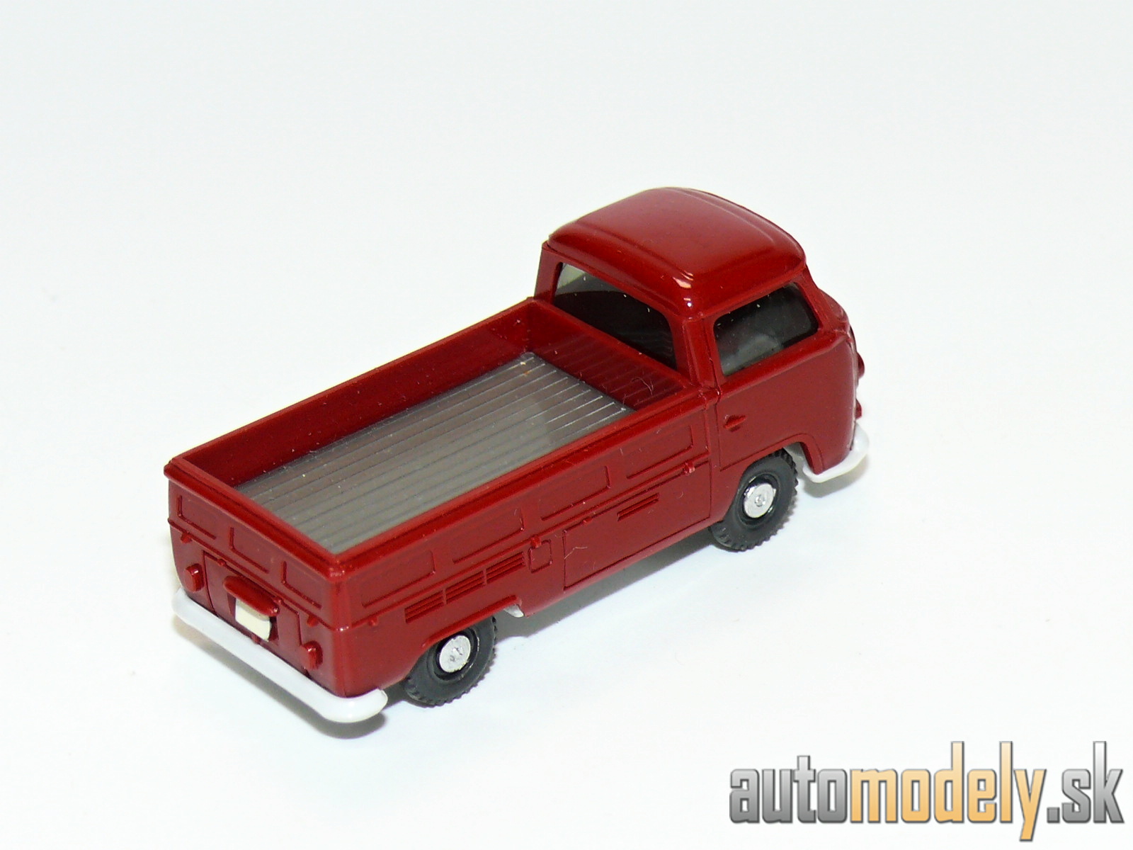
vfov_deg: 11.9
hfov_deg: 15.8
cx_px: 566
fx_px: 4091
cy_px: 425
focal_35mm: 125
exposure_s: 1/30
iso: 100
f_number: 4
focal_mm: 14.8
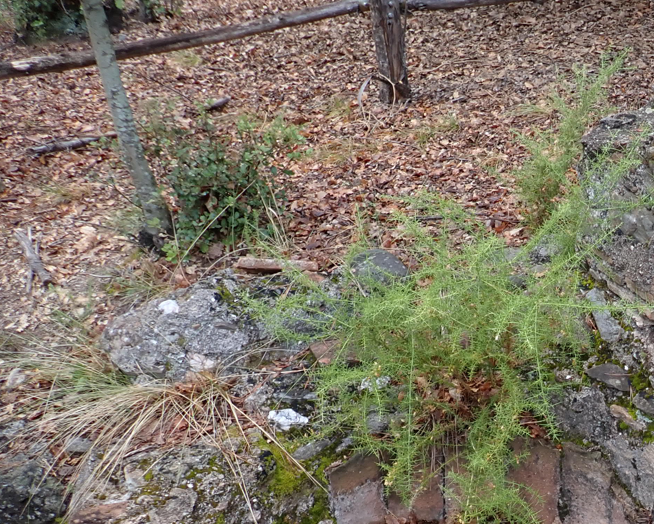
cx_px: 677
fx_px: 1007
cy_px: 378
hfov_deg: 32.6
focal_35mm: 52
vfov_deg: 28.8
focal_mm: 4.5
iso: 100
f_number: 2
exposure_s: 1/60
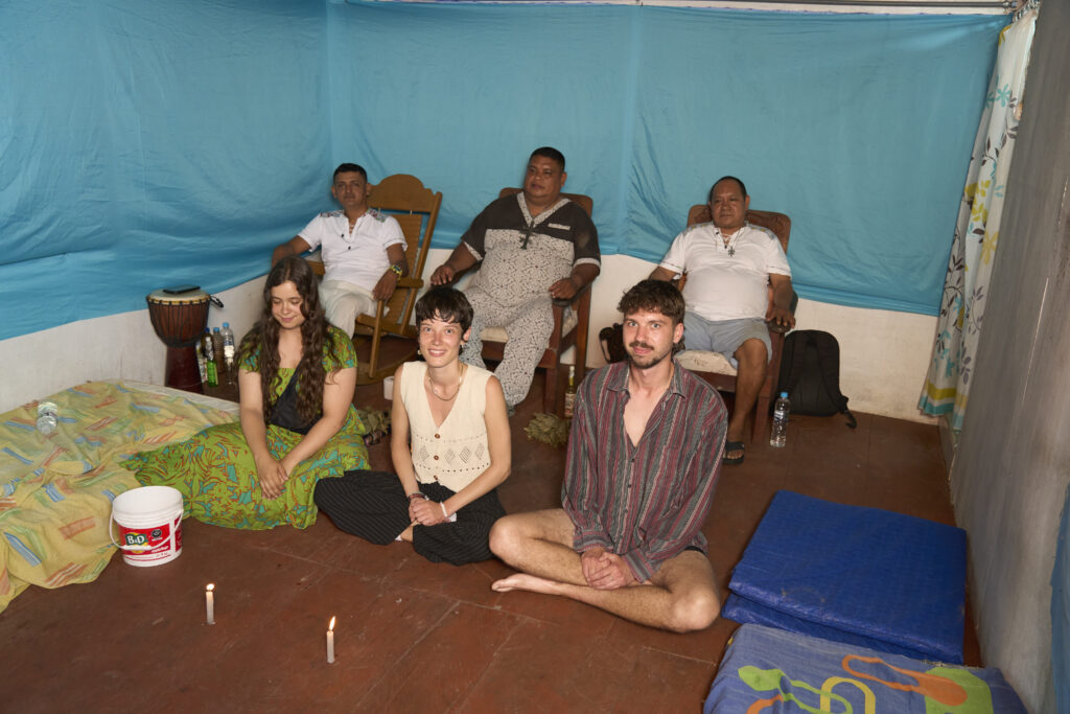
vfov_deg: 46.4
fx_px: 832
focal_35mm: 28
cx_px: 535
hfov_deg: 65.5
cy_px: 357
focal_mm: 28
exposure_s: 1/160
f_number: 4
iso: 1600
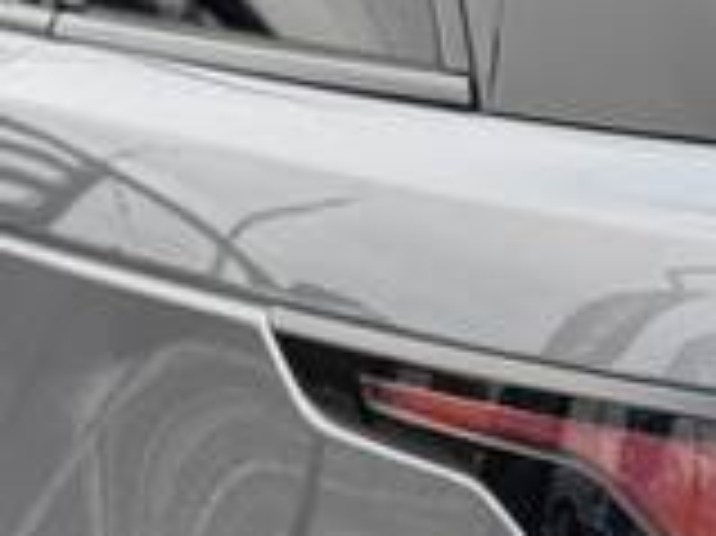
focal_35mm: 181
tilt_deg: -18.4
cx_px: 1261
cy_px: 685
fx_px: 3741
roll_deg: +0.5
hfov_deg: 10.3
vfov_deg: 8.1
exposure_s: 1/329
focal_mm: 6.76
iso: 80
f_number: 1.78
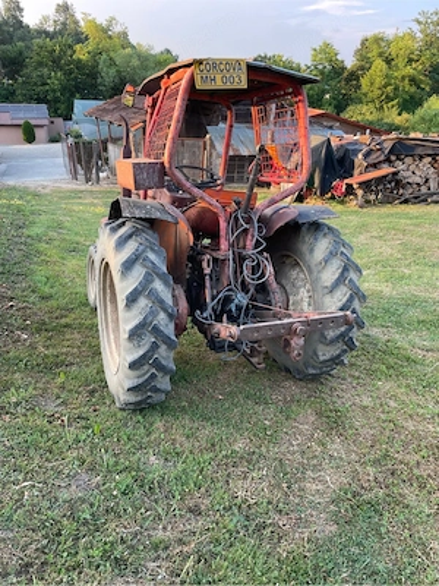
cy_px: 293
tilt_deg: -25.3
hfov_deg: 53.1
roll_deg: -1.4
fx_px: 440
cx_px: 220
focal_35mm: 26
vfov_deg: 67.3
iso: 40
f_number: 1.6
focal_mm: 4.2
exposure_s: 1/121
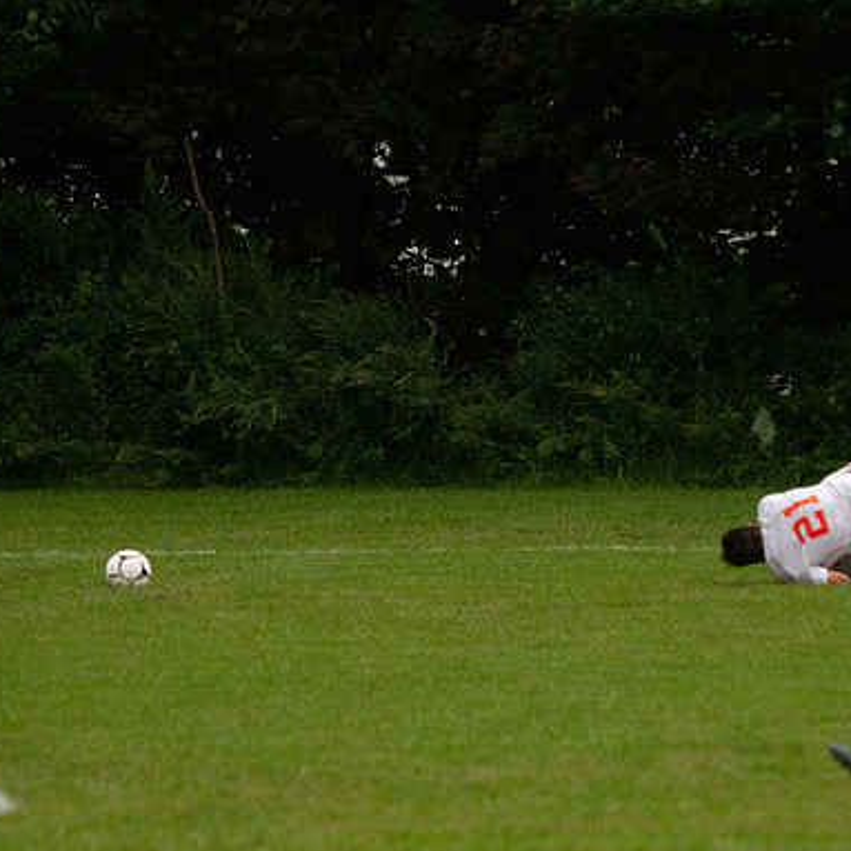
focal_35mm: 521
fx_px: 14491
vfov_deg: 3.4
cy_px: 426
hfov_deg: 3.4
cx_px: 575
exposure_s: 1/800
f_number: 6
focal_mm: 270
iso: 1600
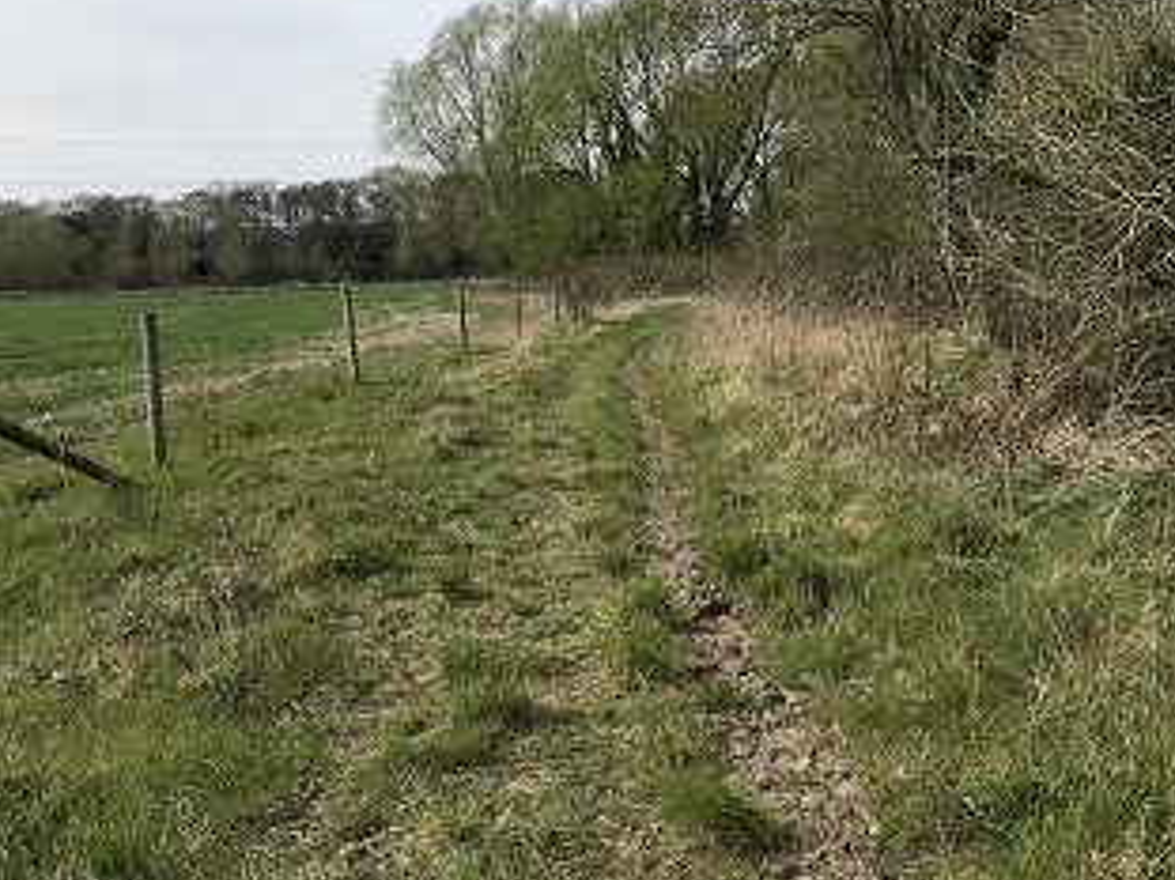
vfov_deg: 39.5
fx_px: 1222
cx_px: 752
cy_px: 359
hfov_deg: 50.7
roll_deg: +1.2
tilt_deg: -3.1
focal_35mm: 36
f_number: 1.8
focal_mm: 3.99
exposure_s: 1/1808
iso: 20
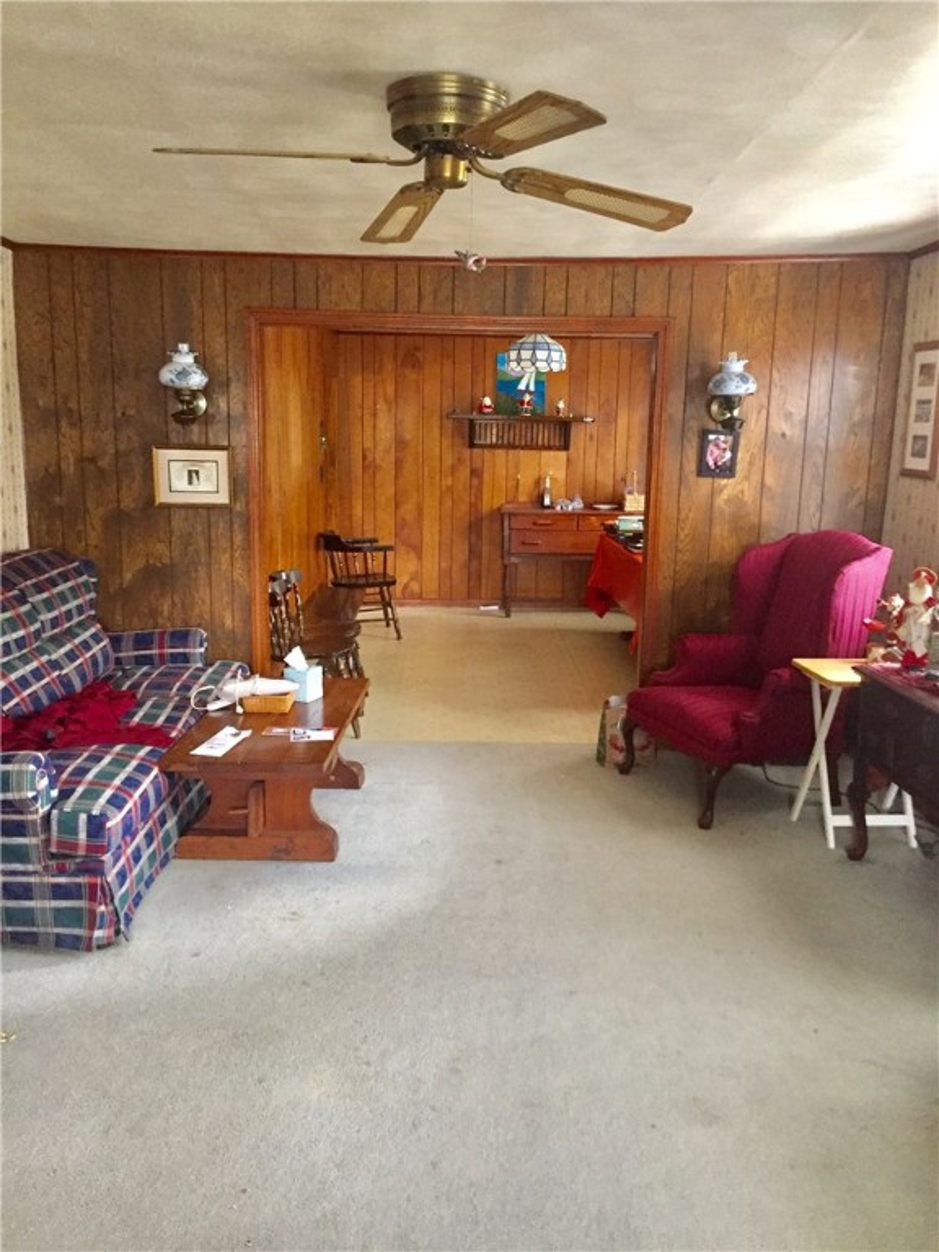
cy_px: 626
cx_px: 470
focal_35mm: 29
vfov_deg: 61.7
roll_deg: -0.5
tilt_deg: -9.0
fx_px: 1049
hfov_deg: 48.2
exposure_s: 1/30
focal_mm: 4.15
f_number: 2.2
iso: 250
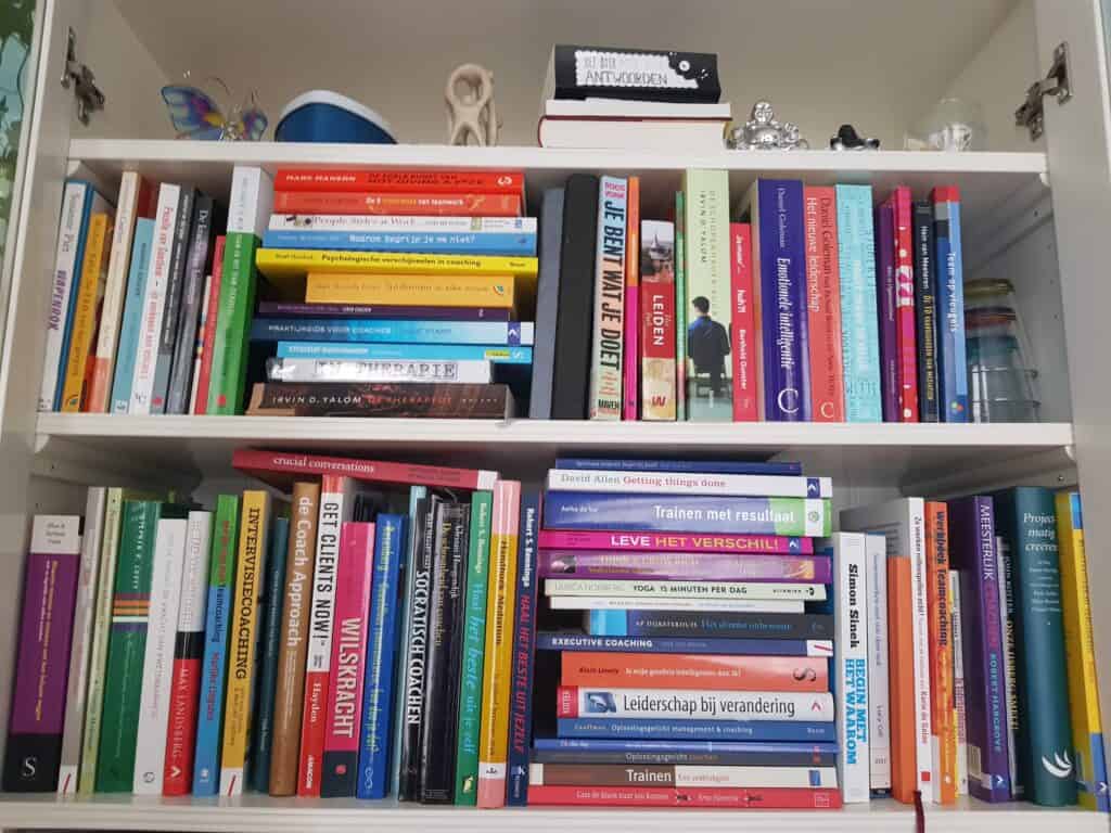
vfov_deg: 53.1
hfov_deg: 67.3
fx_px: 834
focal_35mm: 26
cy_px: 416
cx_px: 556
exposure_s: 1/11
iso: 200
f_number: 1.7
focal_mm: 4.2
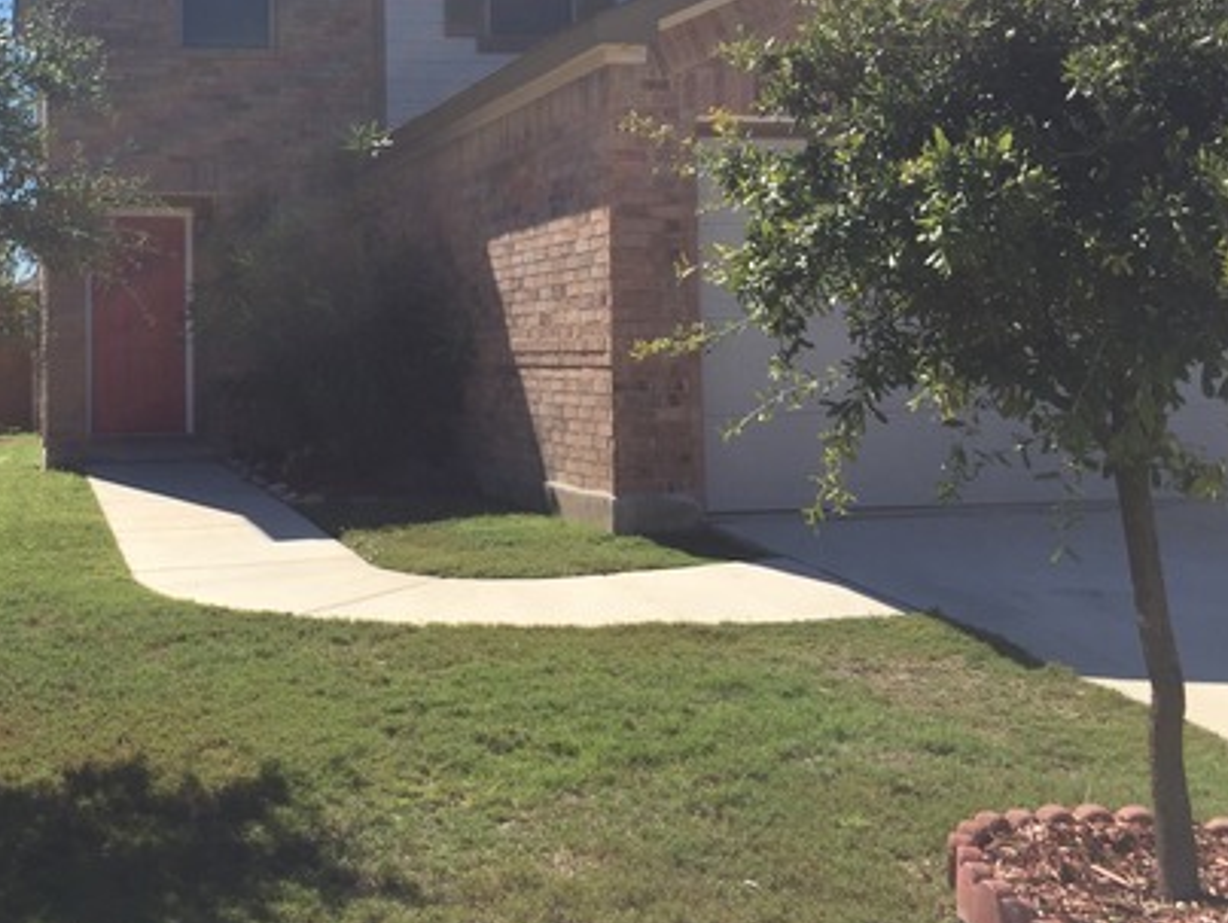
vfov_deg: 31.2
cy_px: 286
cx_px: 329
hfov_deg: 40.2
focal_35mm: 46
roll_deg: -0.2
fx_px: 1633
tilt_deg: +1.4
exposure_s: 1/2475
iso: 32
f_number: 2.2
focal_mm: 4.15
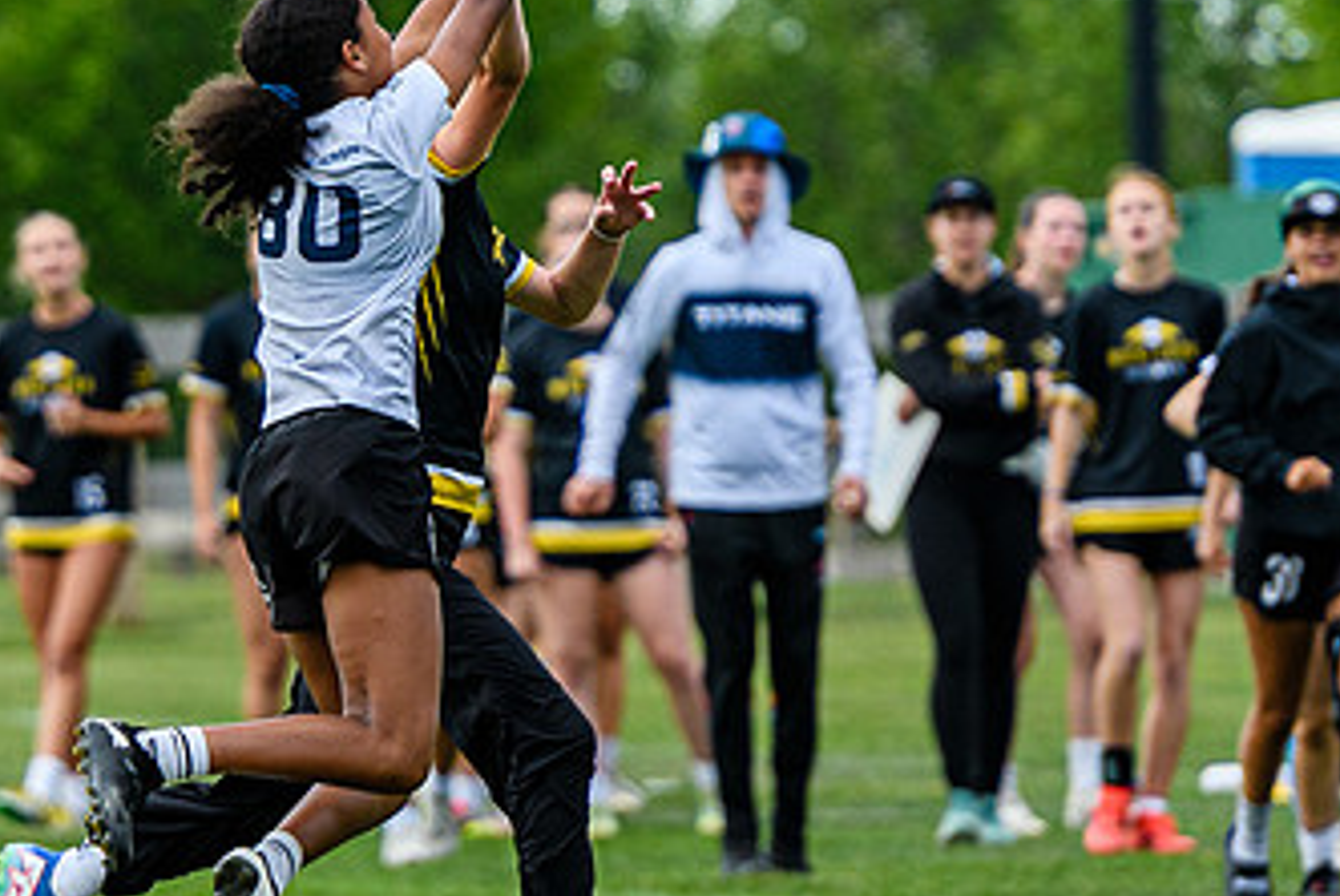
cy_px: 186
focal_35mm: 952
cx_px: 283
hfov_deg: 2.2
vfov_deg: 1.4
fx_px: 35466
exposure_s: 1/1250
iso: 220
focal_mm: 200
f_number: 3.2
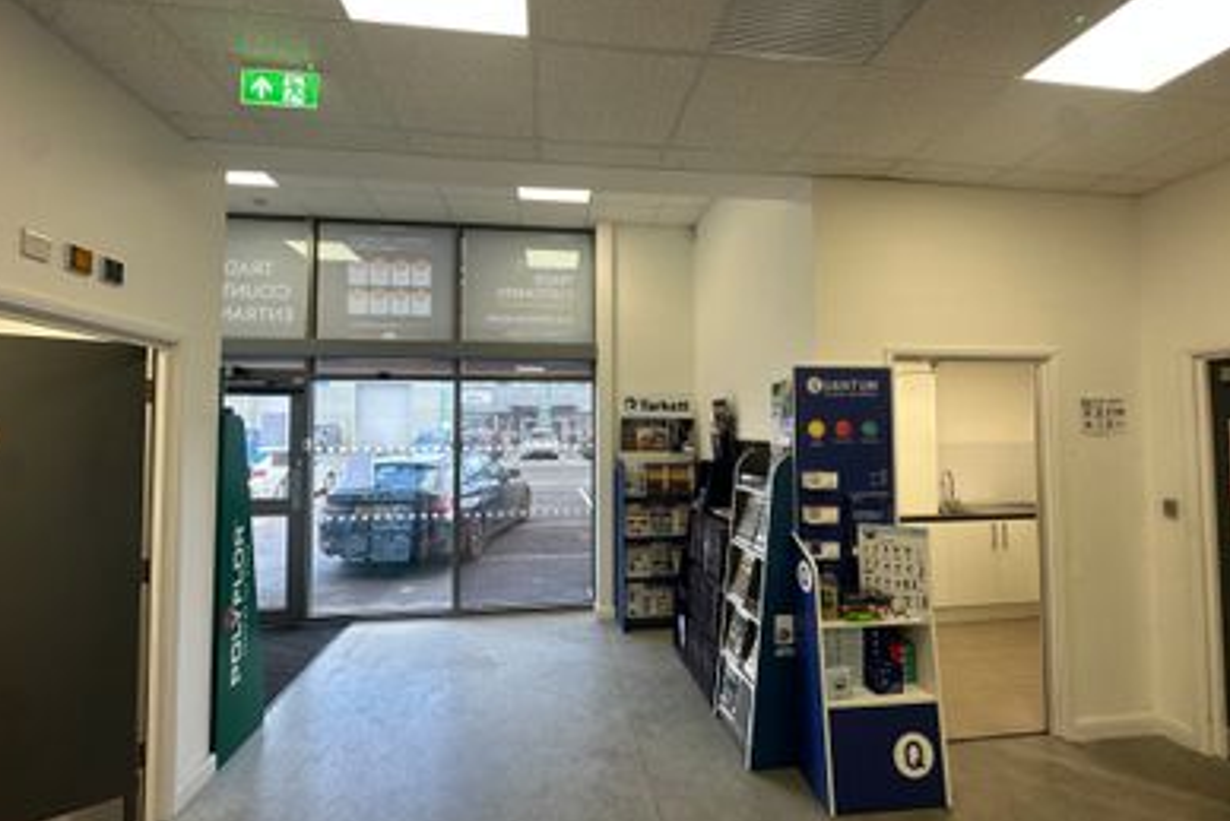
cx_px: 609
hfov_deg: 100.4
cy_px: 409
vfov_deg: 77.4
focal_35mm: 15
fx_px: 513
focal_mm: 2.22
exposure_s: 1/100
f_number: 2.2
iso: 80
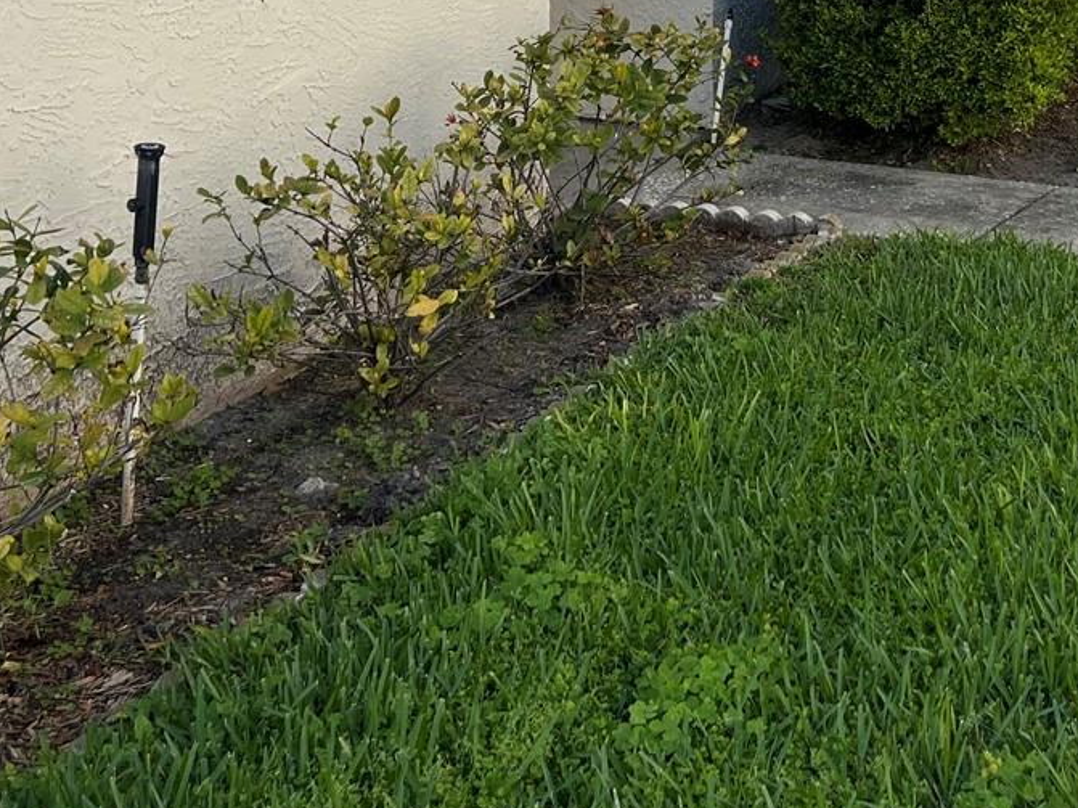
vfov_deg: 22.0
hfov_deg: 30.5
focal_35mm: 62
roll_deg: -0.3
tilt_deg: -4.0
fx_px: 1930
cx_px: 845
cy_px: -133
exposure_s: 1/1597
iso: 50
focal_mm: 5.7
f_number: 1.5
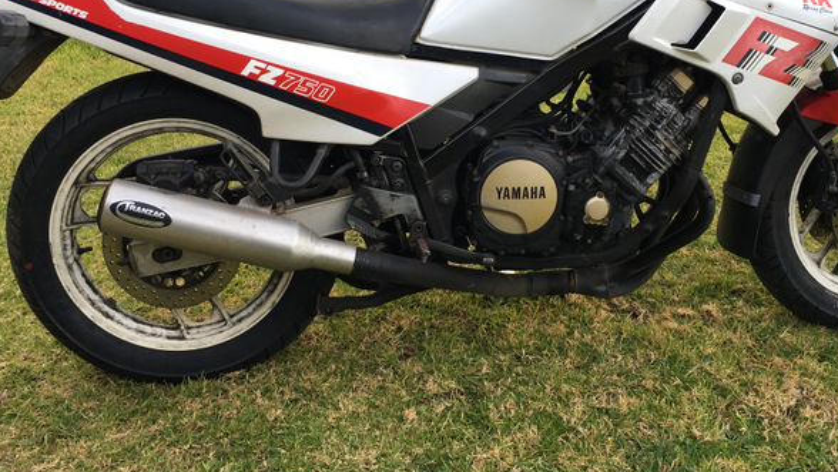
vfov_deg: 27.5
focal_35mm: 43
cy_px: 137
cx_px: 467
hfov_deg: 47.3
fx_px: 956
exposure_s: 1/103
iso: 25
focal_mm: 4.15
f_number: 2.2
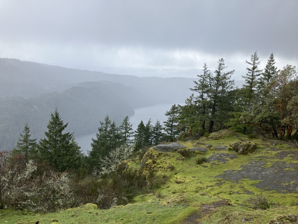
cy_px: 112
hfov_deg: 63.4
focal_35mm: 28
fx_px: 241
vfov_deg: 49.7
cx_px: 149
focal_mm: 3.99
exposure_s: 1/656
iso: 32
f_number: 1.8
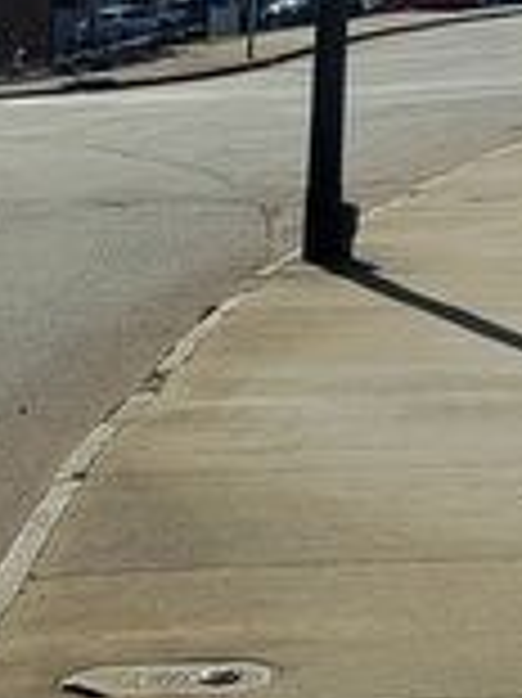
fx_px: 2698
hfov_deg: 10.9
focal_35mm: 134
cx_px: 608
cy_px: -847
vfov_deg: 12.4
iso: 40
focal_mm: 5.4
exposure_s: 1/5048
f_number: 1.8
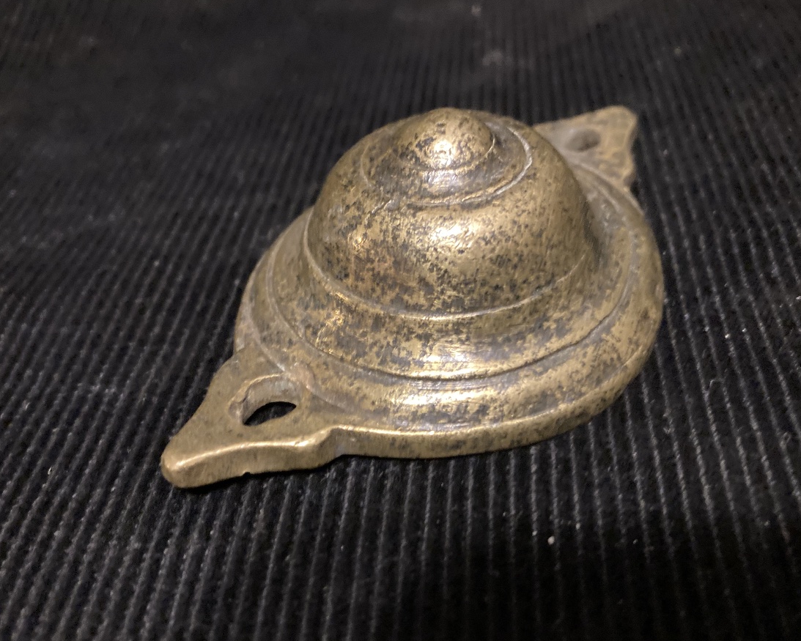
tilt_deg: -42.8
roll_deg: +7.4
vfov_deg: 48.5
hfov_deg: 58.8
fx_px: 711
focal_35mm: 30
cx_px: 393
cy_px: 321
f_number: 1.8
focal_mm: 3.99
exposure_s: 1/25
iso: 500
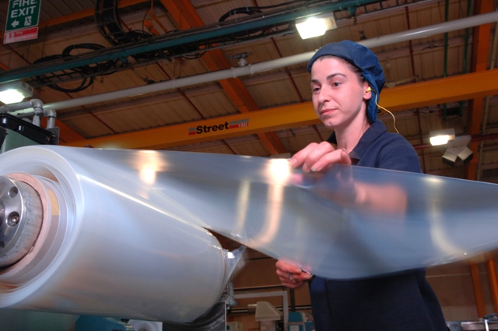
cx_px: 249
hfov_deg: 49.6
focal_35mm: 39
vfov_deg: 34.1
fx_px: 539
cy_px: 166
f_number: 8
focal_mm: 26
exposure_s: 1/15
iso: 400
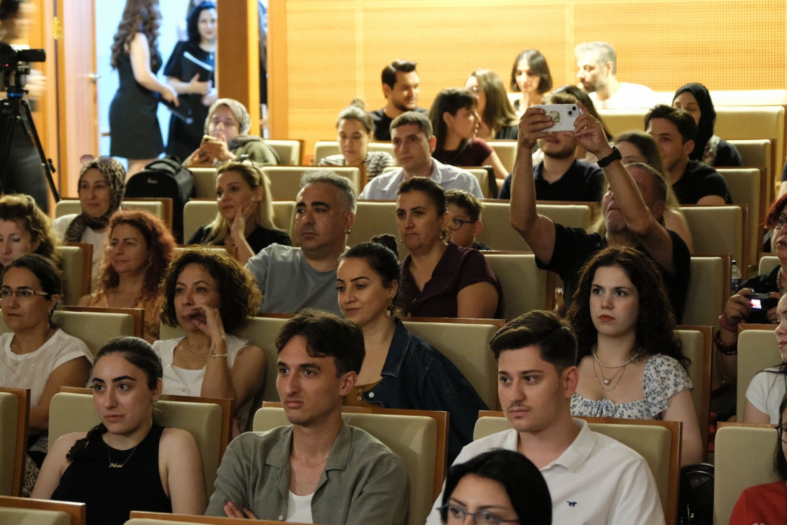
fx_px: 2208
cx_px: 394
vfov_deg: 13.6
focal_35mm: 101
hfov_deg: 20.2
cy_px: 262
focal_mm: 67.5
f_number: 4
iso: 8000
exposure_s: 1/15
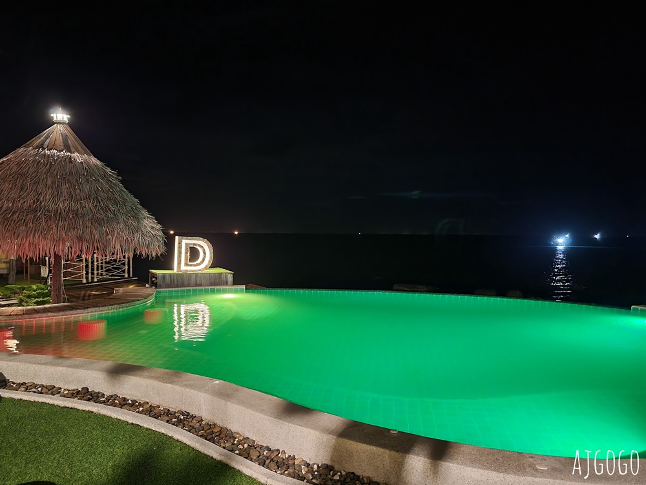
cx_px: 323
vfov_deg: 53.1
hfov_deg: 67.3
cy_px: 242
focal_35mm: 26
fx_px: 485
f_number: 1.8
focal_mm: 5.4
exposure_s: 1/8
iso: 800
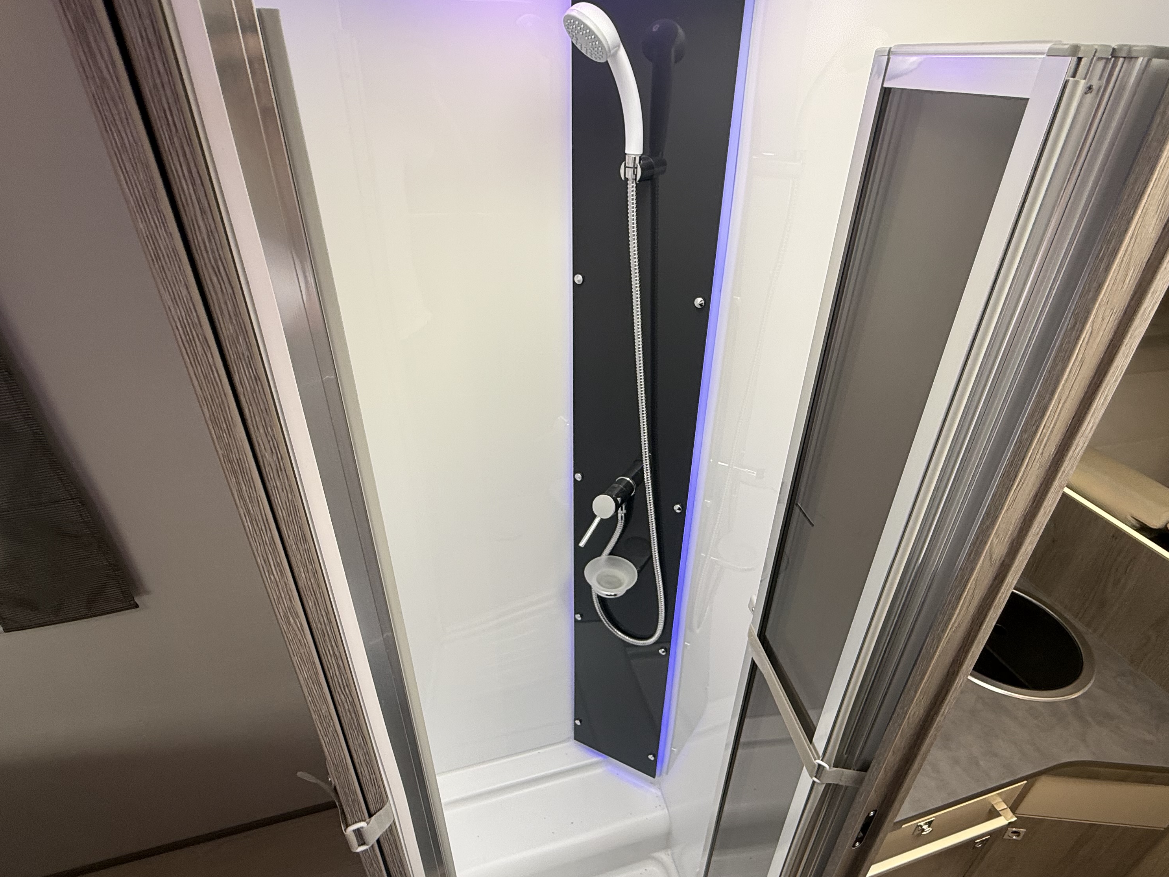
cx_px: 640
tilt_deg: -34.4
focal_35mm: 19
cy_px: 474
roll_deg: -0.1
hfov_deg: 84.4
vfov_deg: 68.6
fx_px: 642
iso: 80
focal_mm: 2.22
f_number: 2.2
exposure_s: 1/99
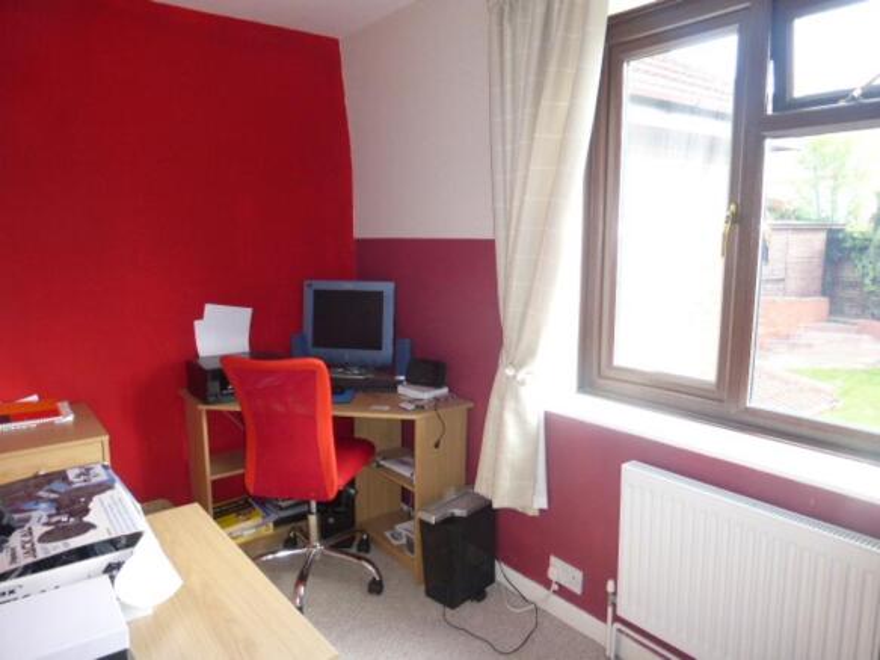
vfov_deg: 56.8
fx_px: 610
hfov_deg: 71.6
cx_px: 440
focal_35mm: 24
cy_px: 330
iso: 250
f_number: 3.3
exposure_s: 1/60
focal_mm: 4.3
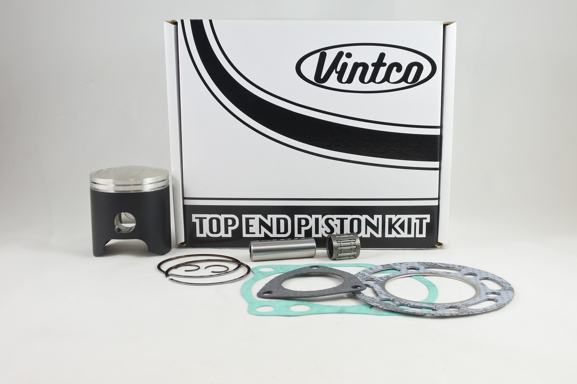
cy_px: 191
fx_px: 641
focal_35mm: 40
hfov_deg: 48.5
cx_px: 295
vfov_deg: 33.4
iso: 500
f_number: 4.2
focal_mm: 14.7
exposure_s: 1/125
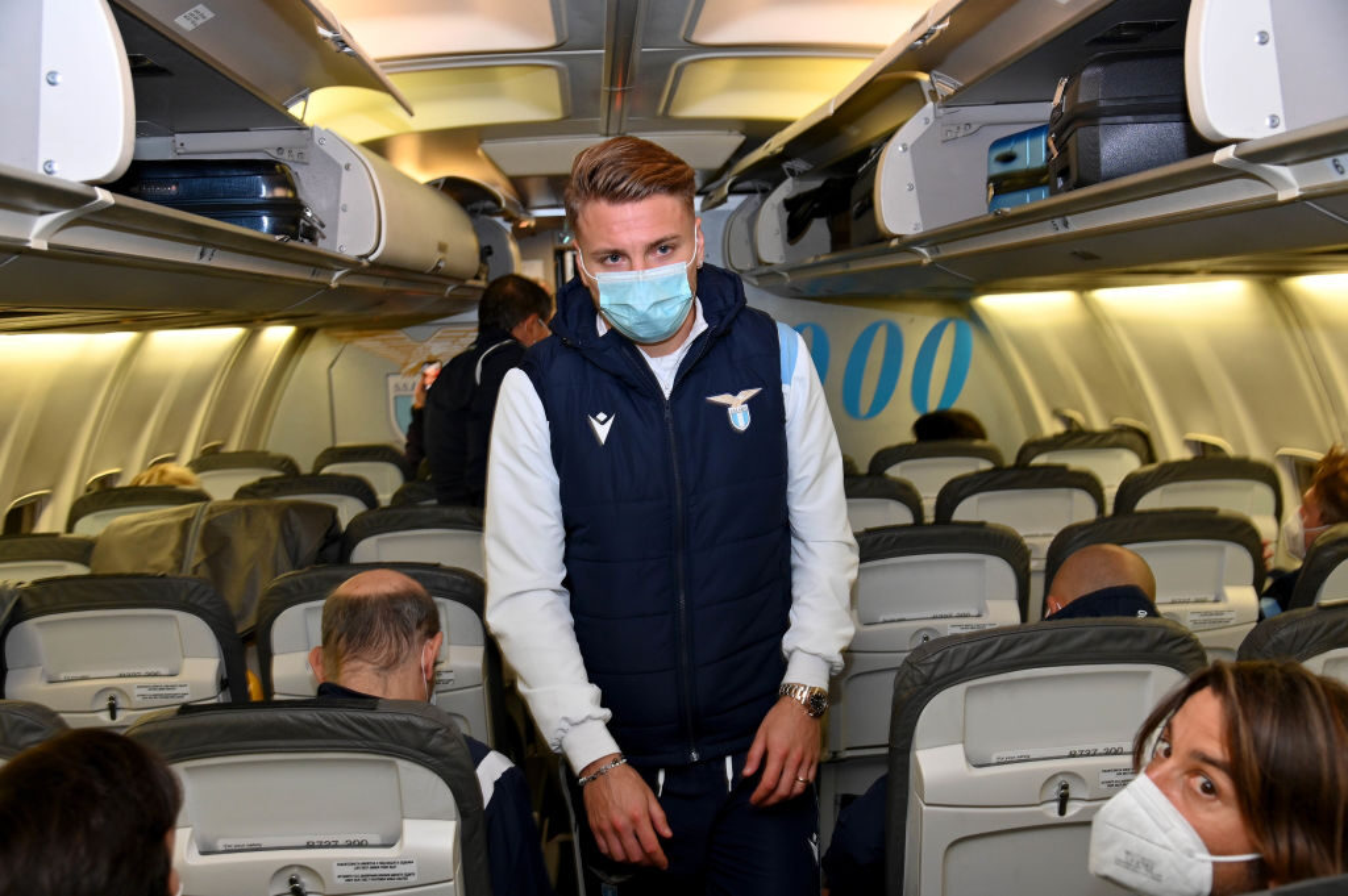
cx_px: 674
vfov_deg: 38.8
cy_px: 448
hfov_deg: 55.8
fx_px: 1272
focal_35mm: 34
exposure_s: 1/80
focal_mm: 34
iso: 1000
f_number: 5
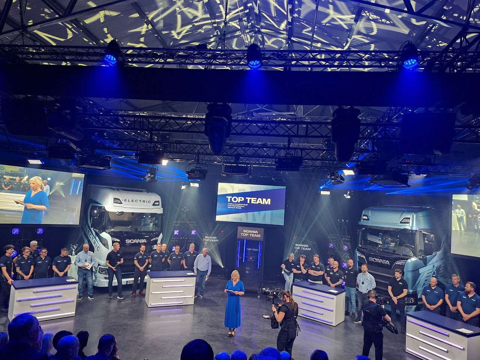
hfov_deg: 73.9
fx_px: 319
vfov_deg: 58.9
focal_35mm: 23
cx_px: 240
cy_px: 180
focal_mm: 5.54
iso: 320
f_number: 1.8
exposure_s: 1/50
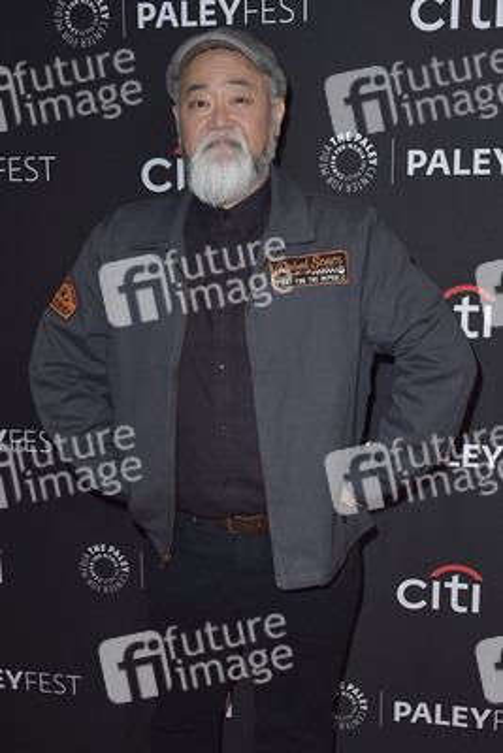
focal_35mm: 35
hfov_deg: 37.9
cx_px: 252
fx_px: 733
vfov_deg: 54.4
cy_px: 376
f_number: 6.3
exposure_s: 1/200
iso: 320
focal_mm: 35
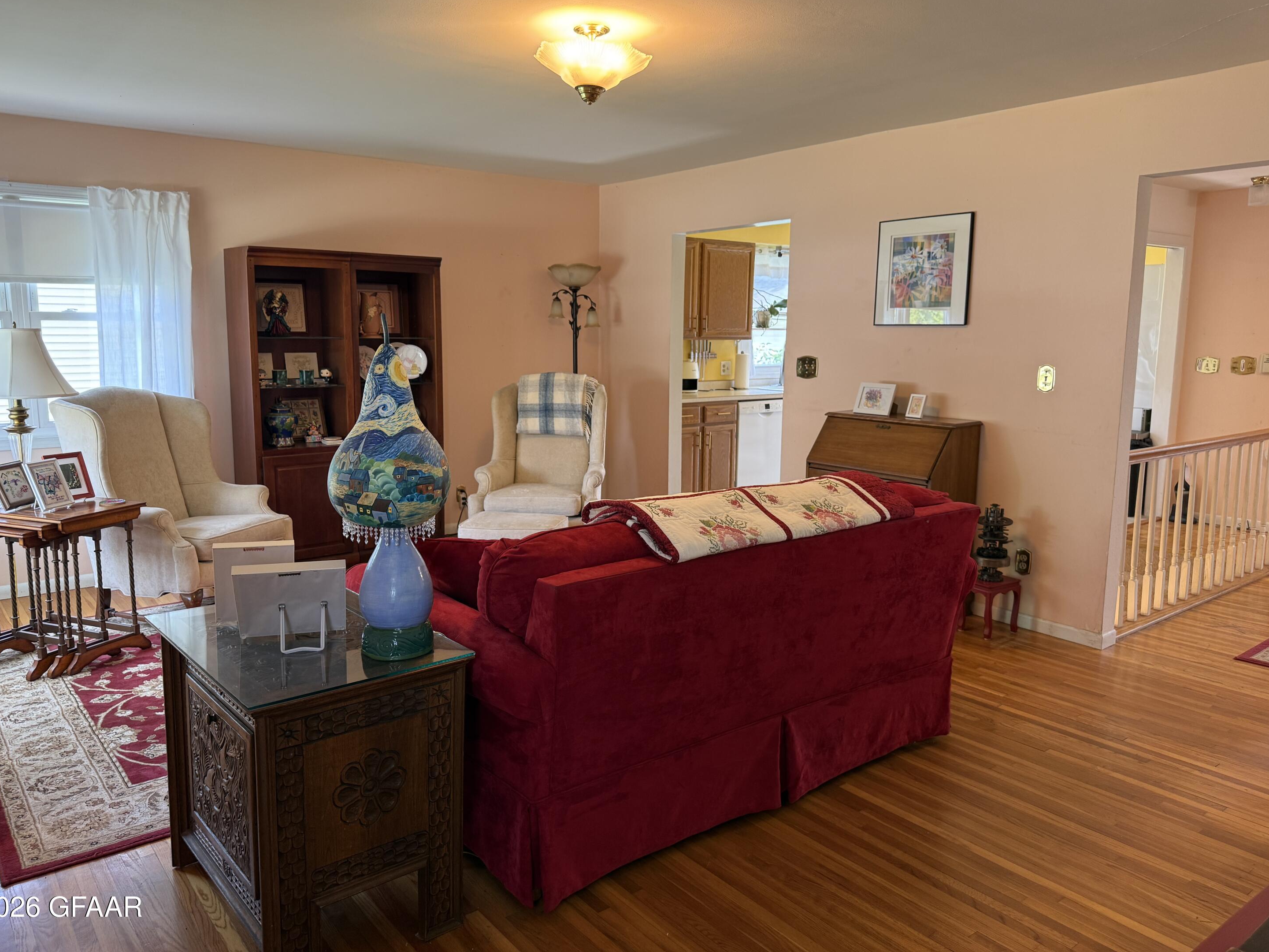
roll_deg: +0.2
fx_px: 916
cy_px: 457
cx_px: 617
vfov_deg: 54.9
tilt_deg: -7.8
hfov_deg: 69.4
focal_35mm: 25
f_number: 1.78
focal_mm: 6.76
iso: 125
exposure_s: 1/60
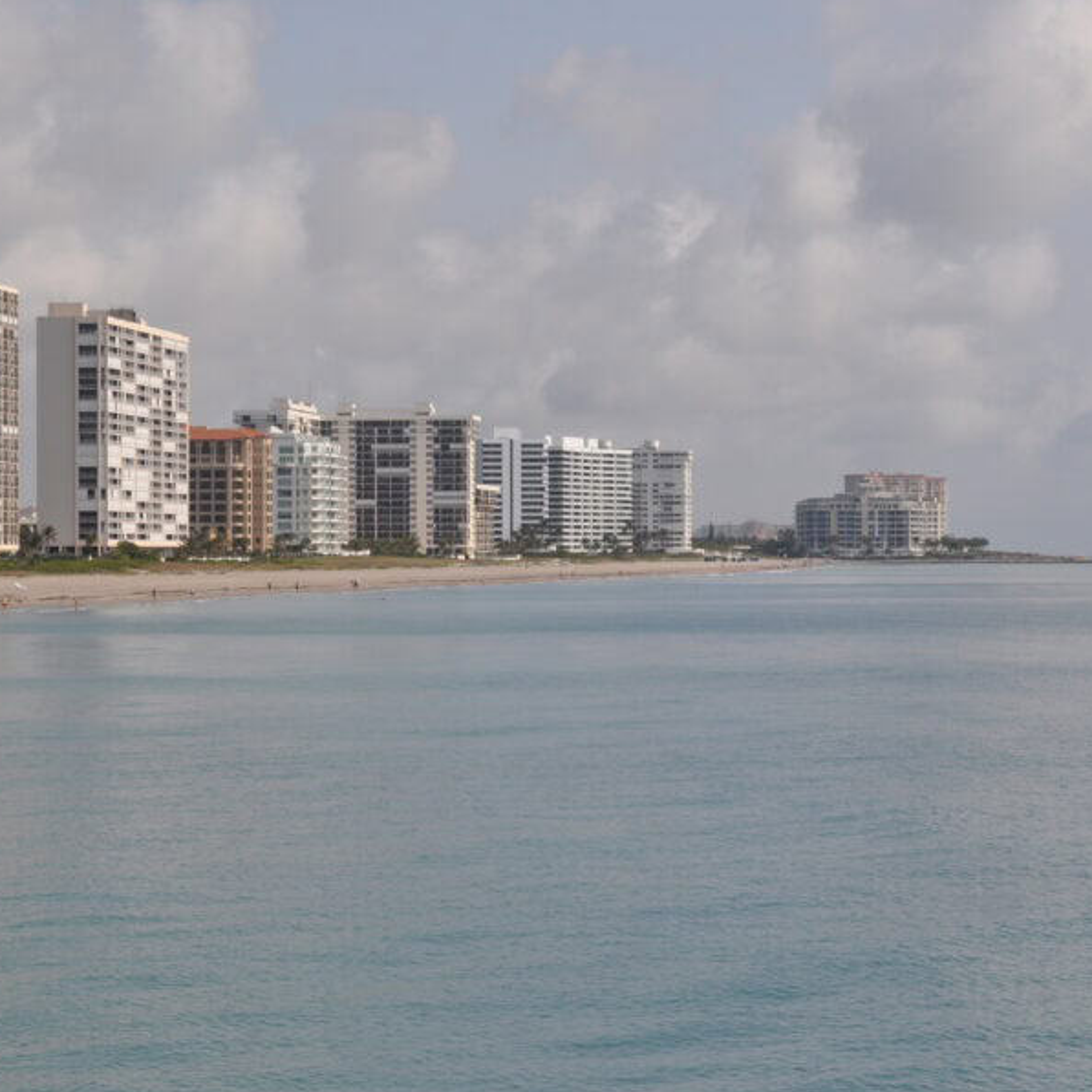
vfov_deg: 15.5
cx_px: 587
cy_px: 525
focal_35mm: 113
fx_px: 4022
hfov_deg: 15.5
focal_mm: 55
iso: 500
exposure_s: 1/800
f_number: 14
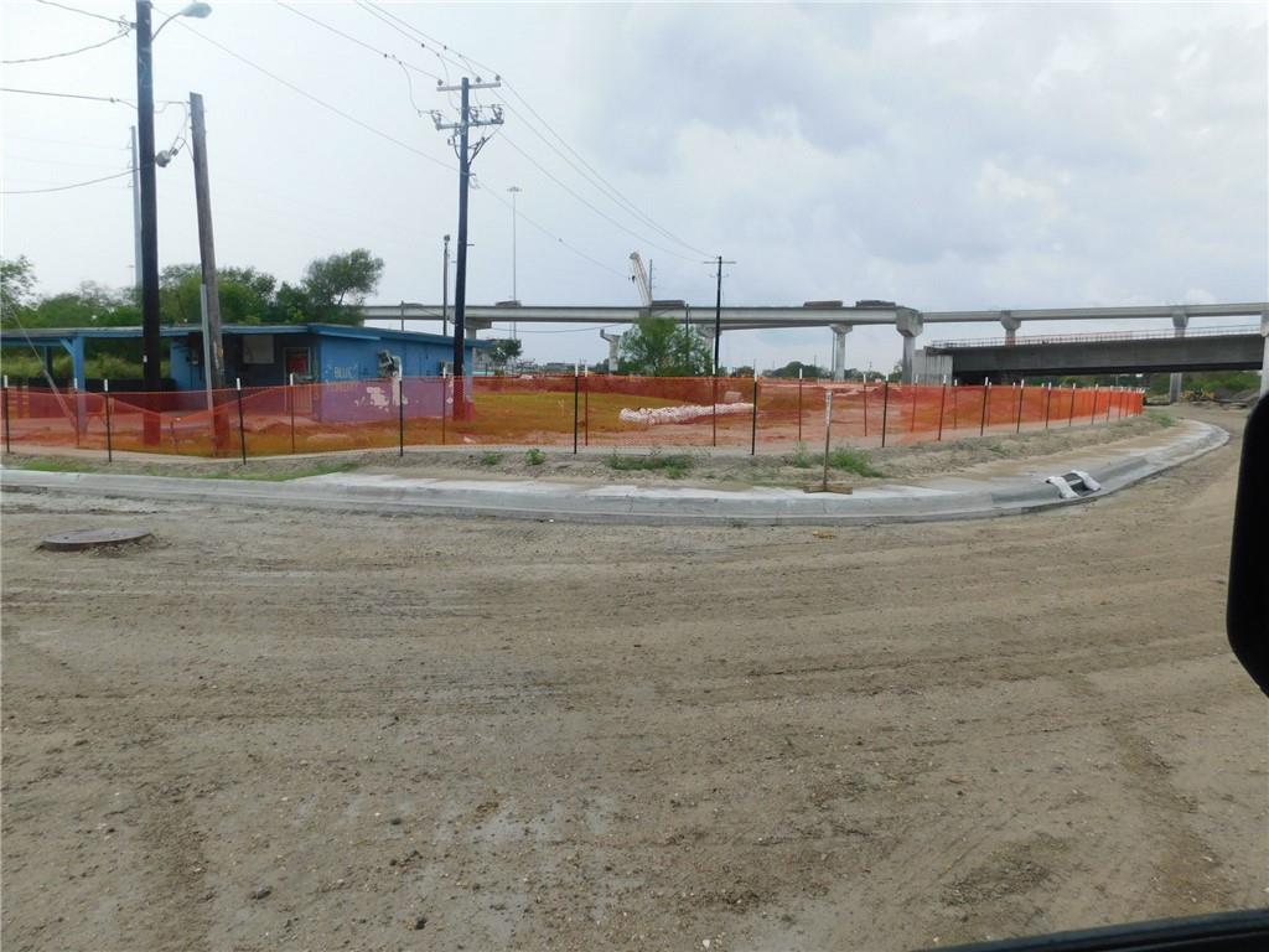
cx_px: 634
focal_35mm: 23
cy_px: 476
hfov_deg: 73.9
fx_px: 843
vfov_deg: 58.9
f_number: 3
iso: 125
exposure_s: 1/800
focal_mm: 4
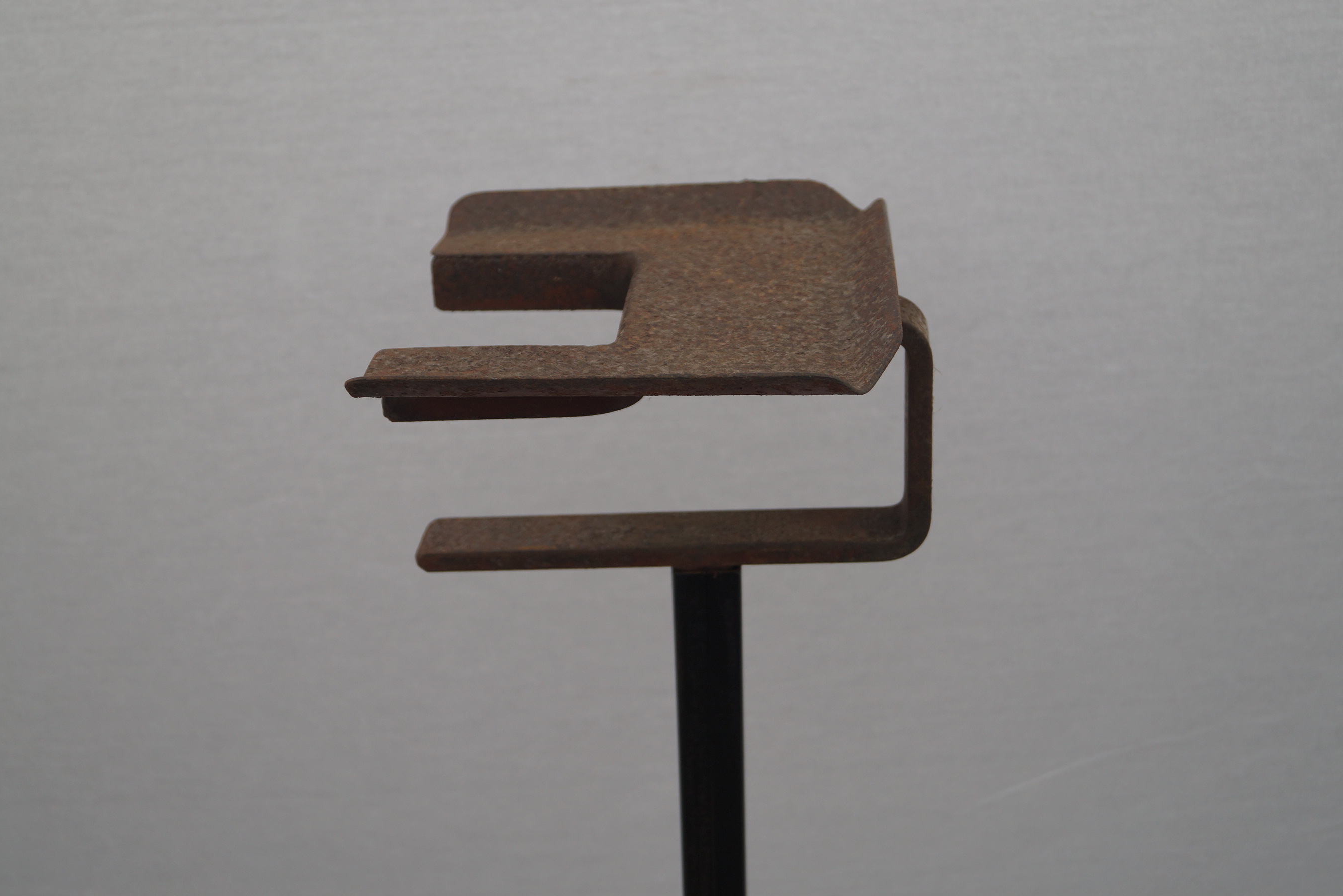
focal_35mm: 54
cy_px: 453
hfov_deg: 37.2
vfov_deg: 25.3
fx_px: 1996
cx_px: 683
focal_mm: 35
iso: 160
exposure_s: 1/160
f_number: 5
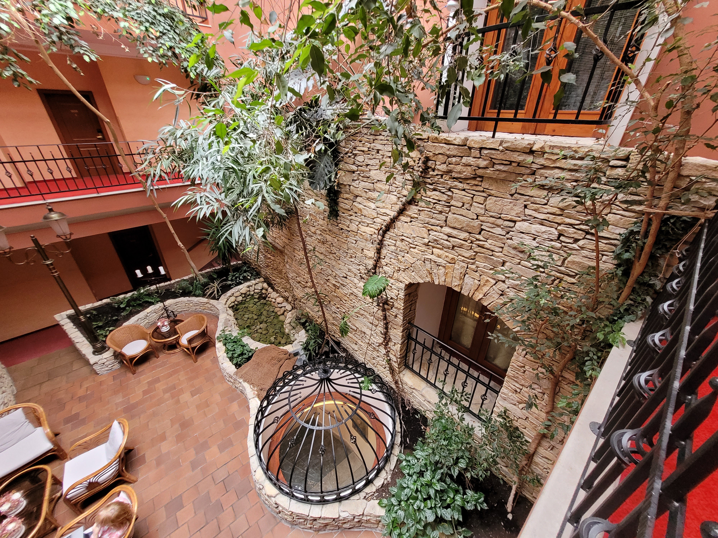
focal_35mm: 13
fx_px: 270
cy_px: 269
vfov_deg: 89.9
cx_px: 359
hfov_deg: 106.2
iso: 250
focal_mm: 1.74
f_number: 2.2
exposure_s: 1/50
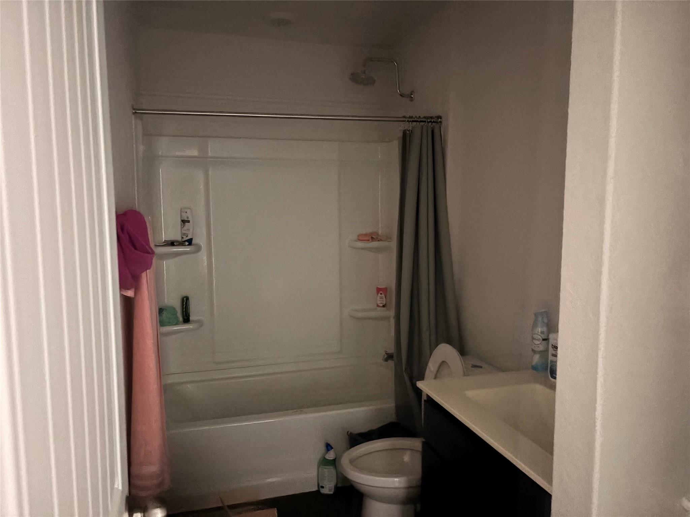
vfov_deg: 53.1
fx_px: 518
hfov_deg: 67.3
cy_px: 258
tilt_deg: -5.7
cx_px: 345
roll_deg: -0.4
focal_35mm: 26
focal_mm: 5.96
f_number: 1.6
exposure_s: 1/9
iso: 1600
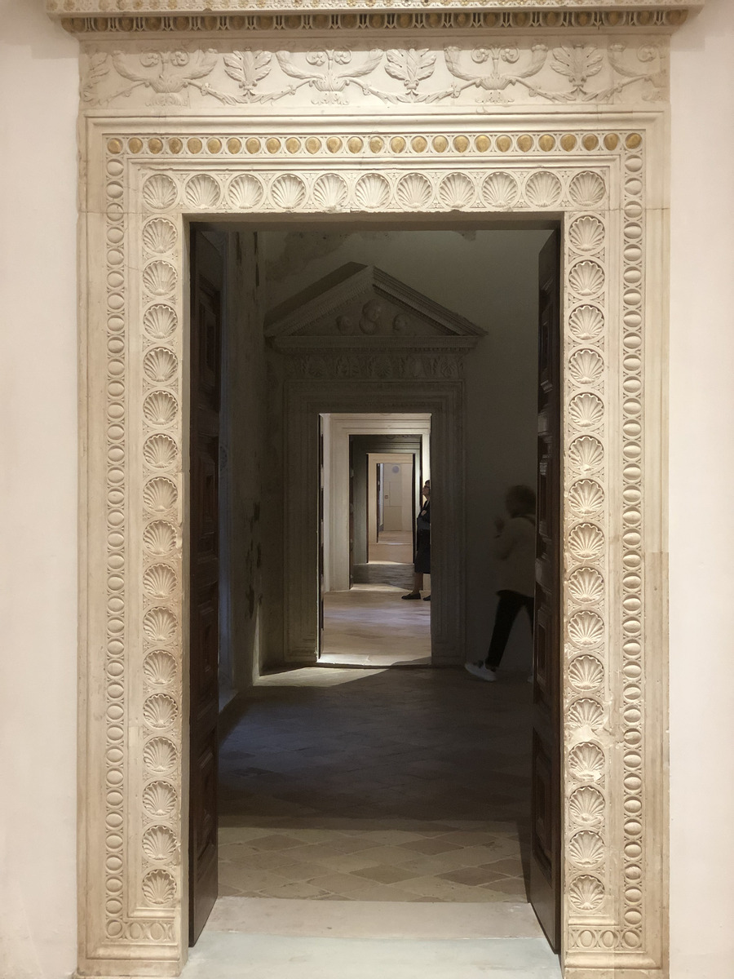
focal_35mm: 52
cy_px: 490
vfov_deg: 36.8
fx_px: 1470
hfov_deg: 28.0
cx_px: 367
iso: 125
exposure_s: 1/33
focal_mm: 6
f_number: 2.4
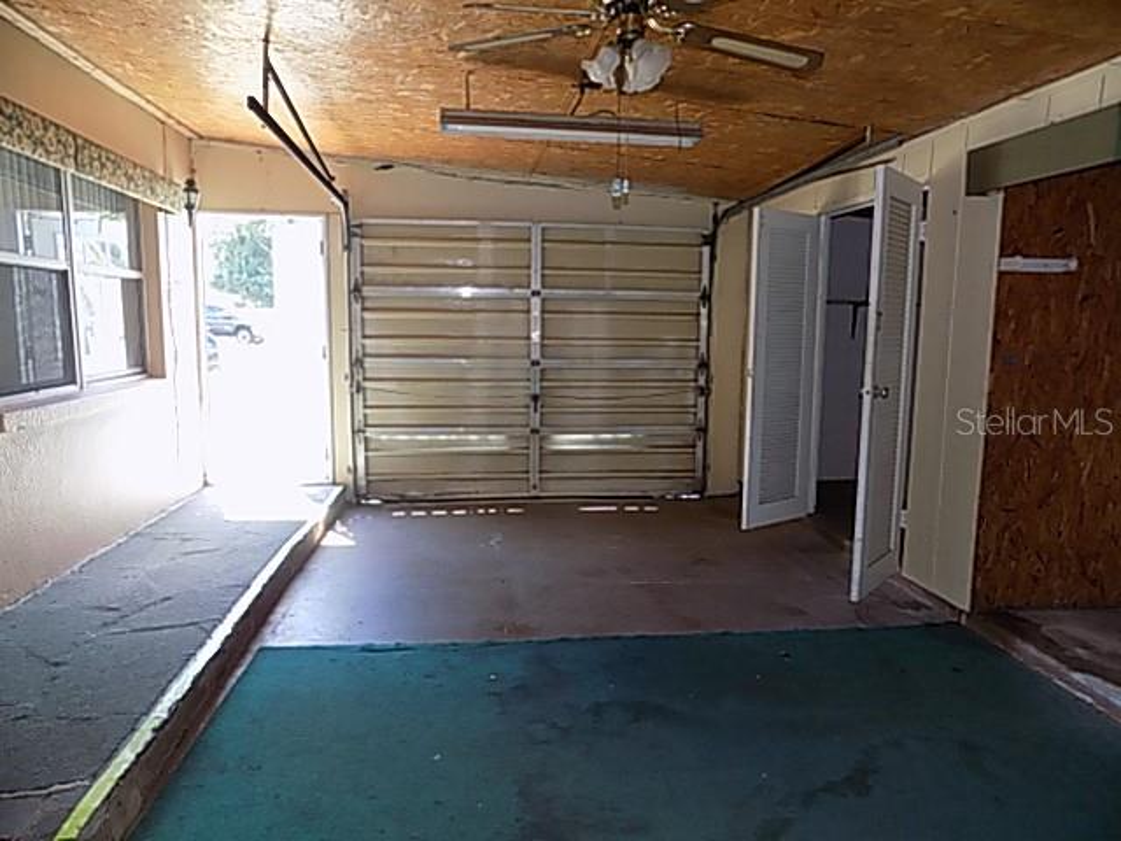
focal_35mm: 23
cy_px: 420
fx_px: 745
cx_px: 560
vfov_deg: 58.9
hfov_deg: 73.9
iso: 125
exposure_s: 1/30
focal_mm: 4
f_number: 3.1
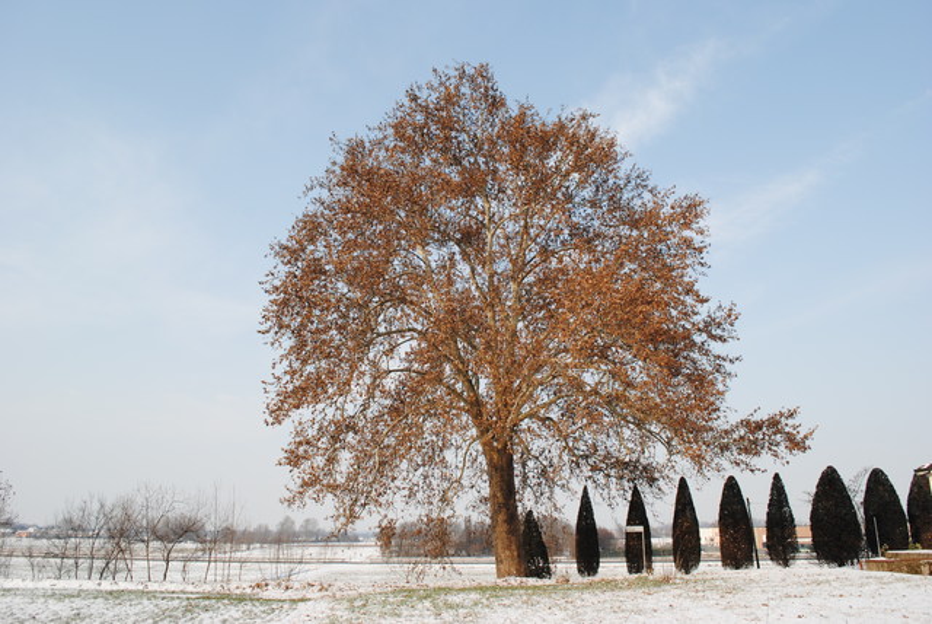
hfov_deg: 67.3
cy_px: 312
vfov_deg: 48.0
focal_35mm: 27
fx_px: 700
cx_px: 466
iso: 100
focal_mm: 18
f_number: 8
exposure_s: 1/250
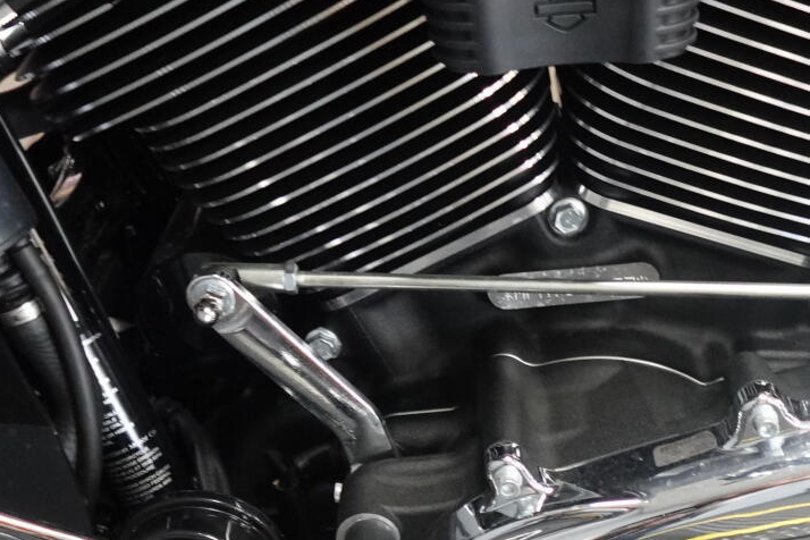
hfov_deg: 35.3
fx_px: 1260
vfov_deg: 24.0
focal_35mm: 56
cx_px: 538
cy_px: 378
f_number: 2
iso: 1600
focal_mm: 7.6
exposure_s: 1/80
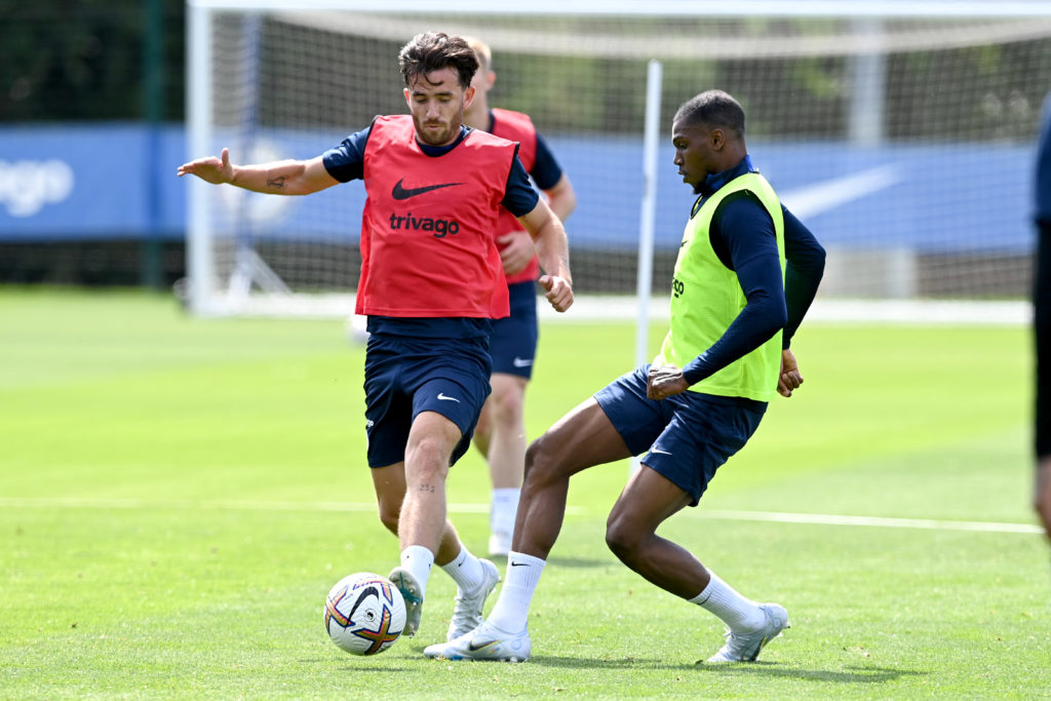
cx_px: 526
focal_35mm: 400
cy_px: 350
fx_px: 11679
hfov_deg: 5.2
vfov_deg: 3.4
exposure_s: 1/1600
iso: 500
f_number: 4.5
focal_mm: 400
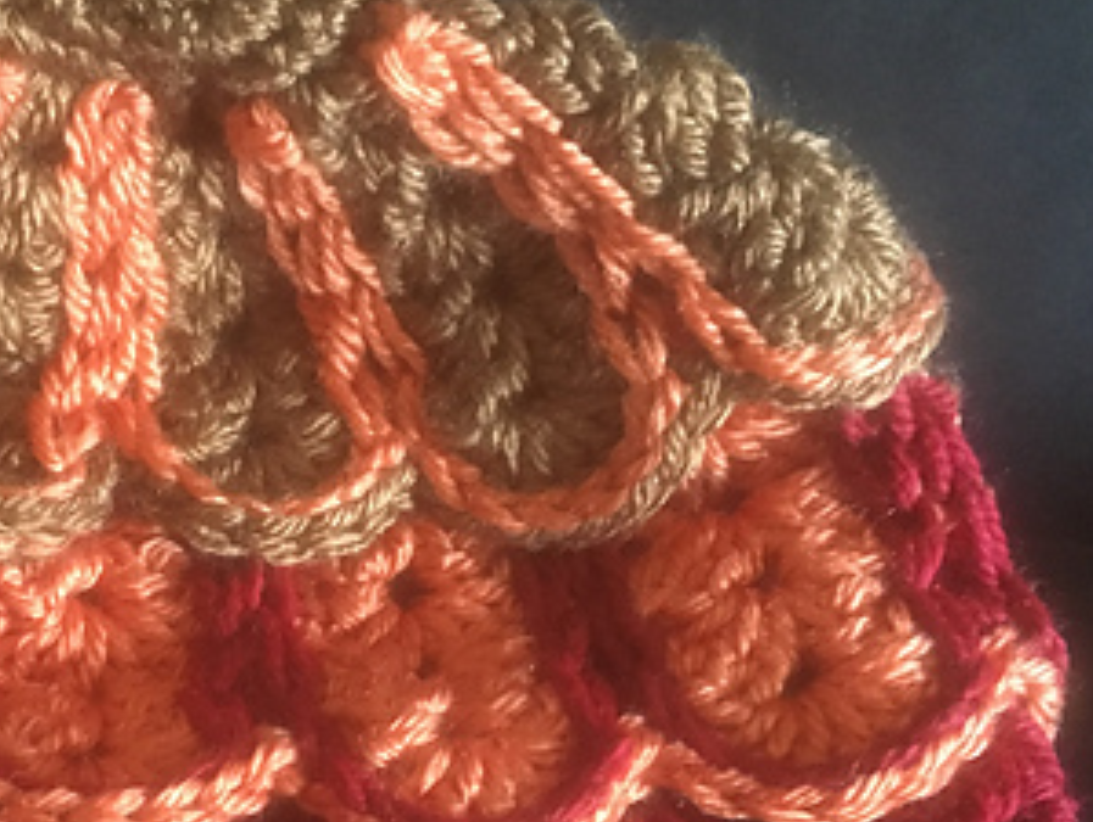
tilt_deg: -56.0
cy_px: 705
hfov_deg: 30.2
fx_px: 1960
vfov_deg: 23.2
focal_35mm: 62
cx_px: 179
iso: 320
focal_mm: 4.15
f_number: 2.2
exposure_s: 1/15
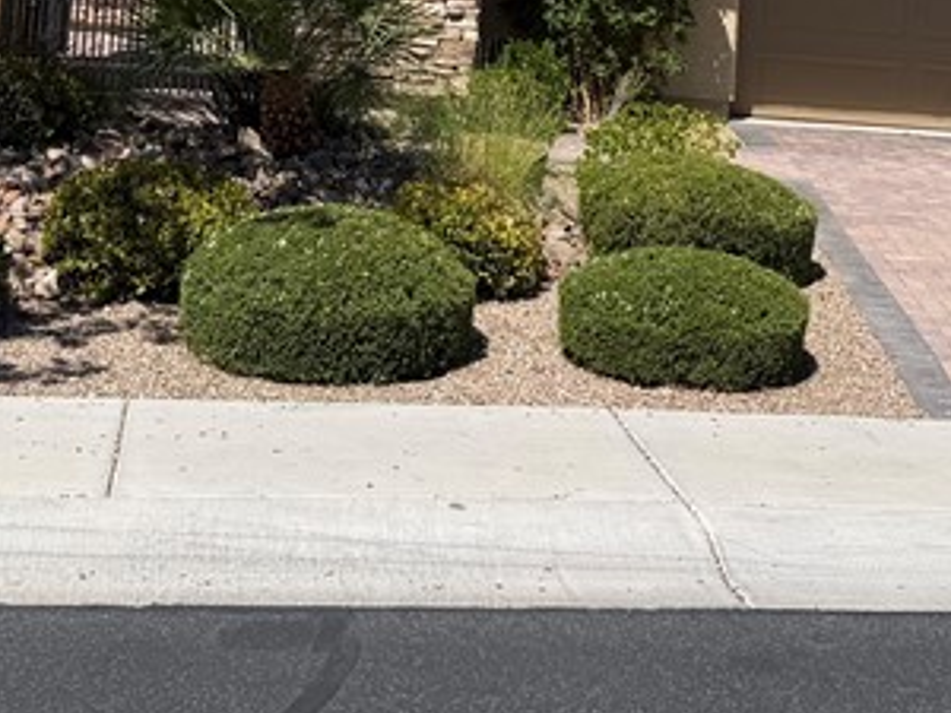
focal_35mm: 82
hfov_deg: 23.8
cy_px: -177
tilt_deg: +3.0
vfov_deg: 17.1
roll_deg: -3.2
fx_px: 2253
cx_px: 577
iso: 80
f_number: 1.78
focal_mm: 6.76
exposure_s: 1/6173
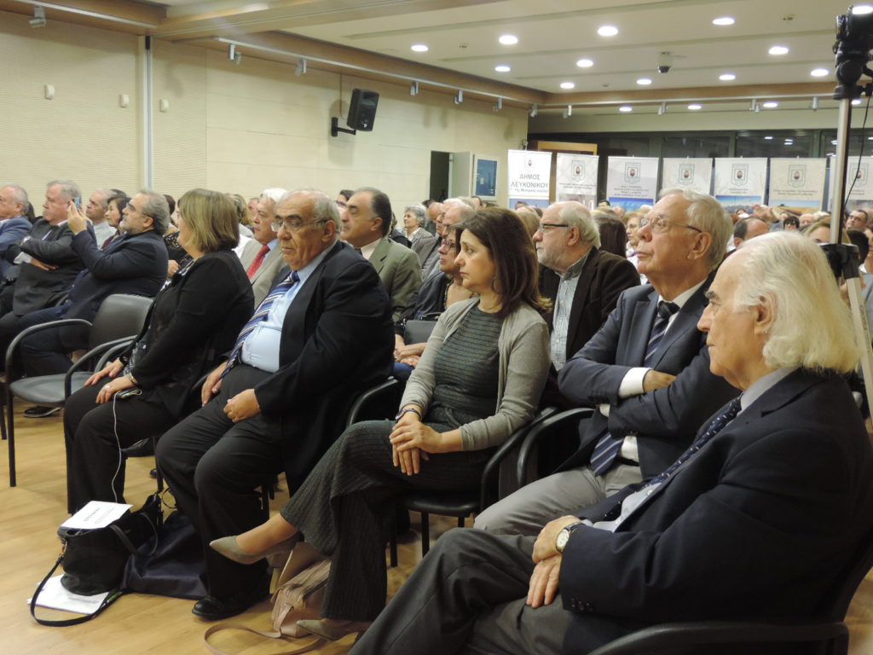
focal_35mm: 35
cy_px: 328
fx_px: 883
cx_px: 436
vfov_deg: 40.7
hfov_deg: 52.6
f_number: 3.3
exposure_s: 1/15
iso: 400
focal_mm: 6.2
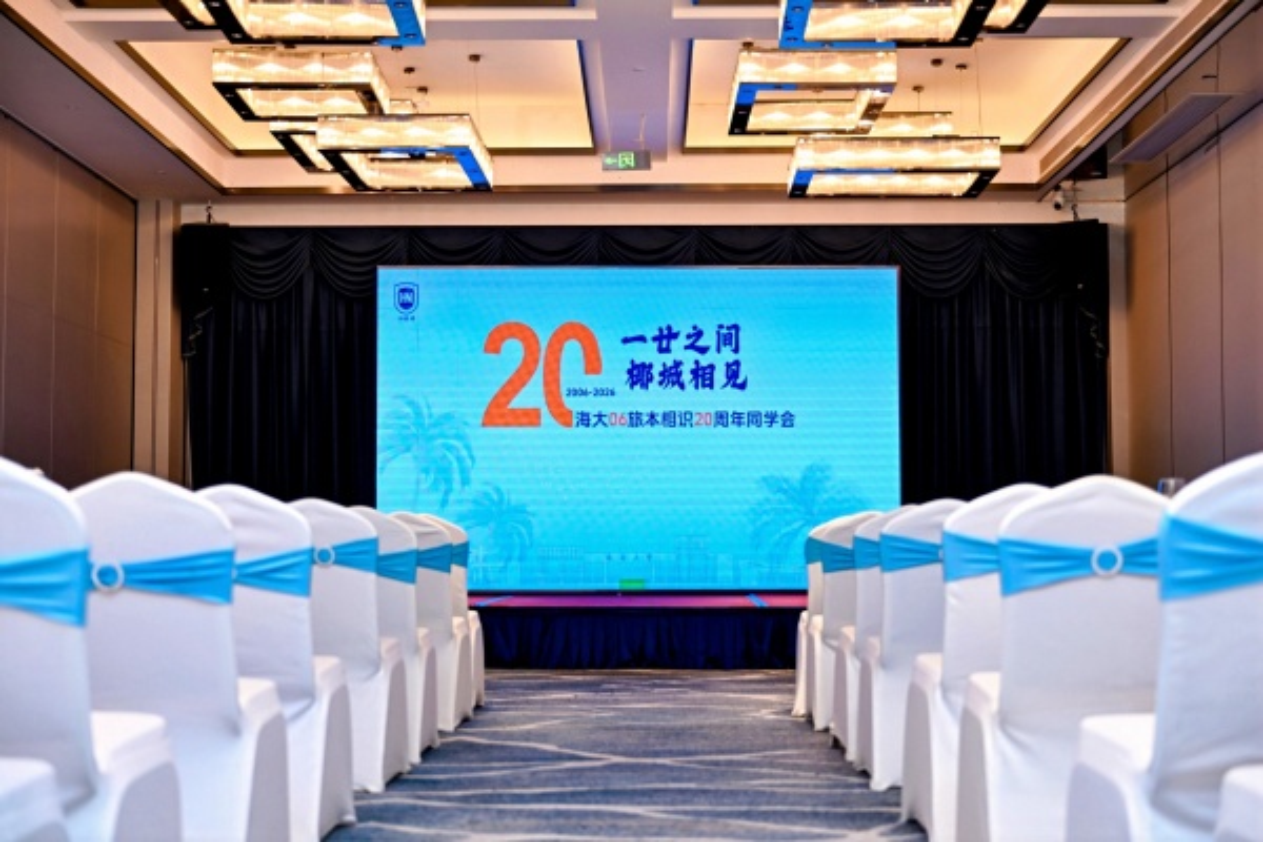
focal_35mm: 48
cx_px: 632
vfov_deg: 28.1
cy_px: 421
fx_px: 1684
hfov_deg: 41.1
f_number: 2.8
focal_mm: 48
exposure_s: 1/125
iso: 200
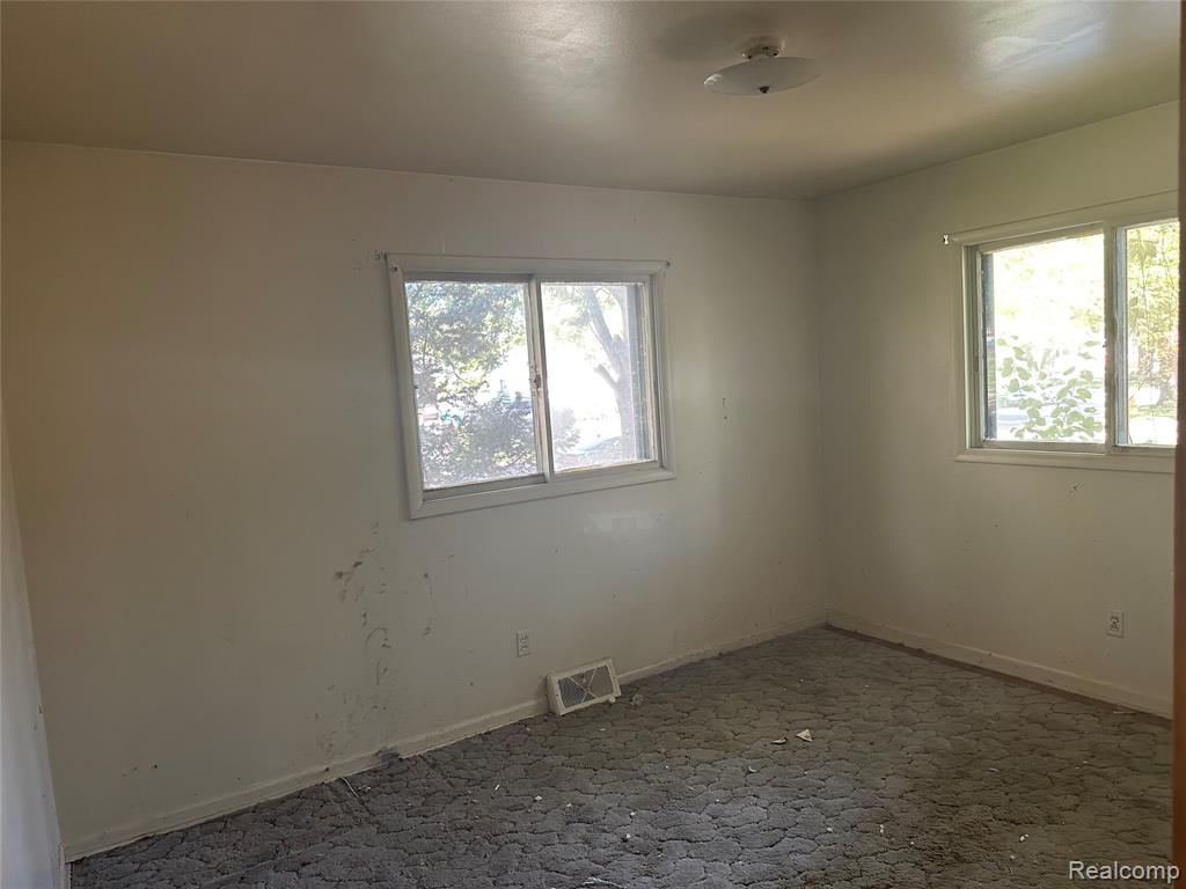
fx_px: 822
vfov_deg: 56.8
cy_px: 444
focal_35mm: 24
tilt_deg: -4.3
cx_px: 593
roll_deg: +3.4
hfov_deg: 71.6
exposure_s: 1/60
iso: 250
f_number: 1.78
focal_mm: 6.86
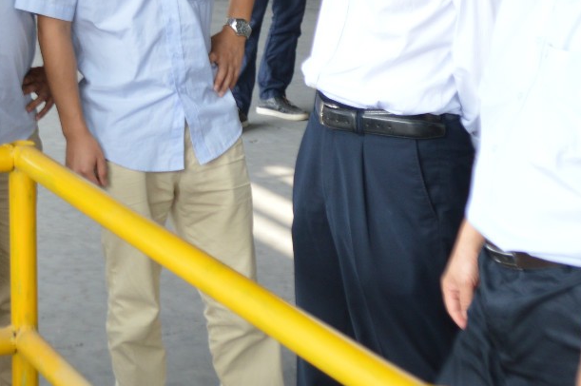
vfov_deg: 12.3
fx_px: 1773
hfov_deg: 18.6
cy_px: -6
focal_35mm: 110
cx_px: 222
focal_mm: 28
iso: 360
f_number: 4.5
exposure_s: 1/125
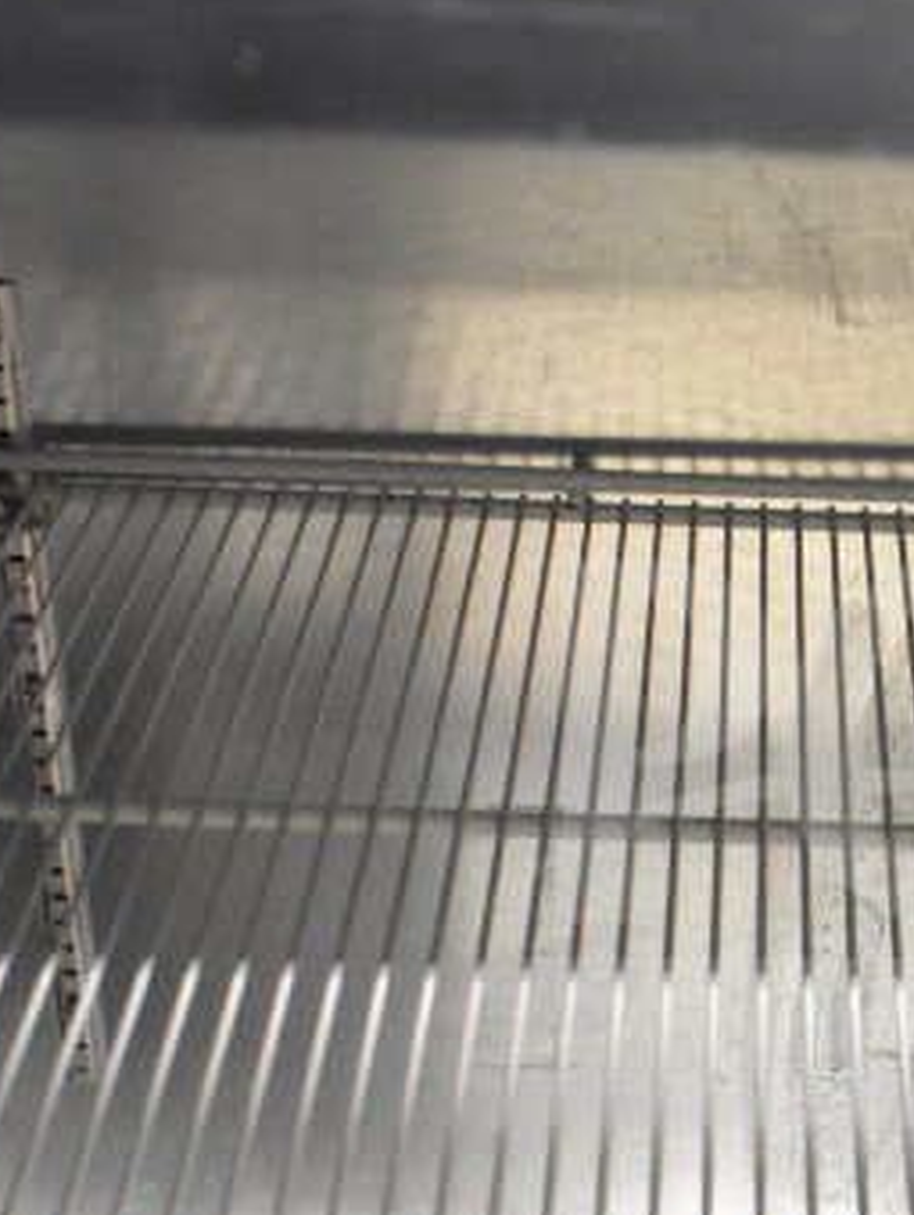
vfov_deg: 27.5
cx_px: 867
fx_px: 2460
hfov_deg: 20.5
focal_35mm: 70
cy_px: 844
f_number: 3.5
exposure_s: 1/30
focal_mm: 18
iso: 6400
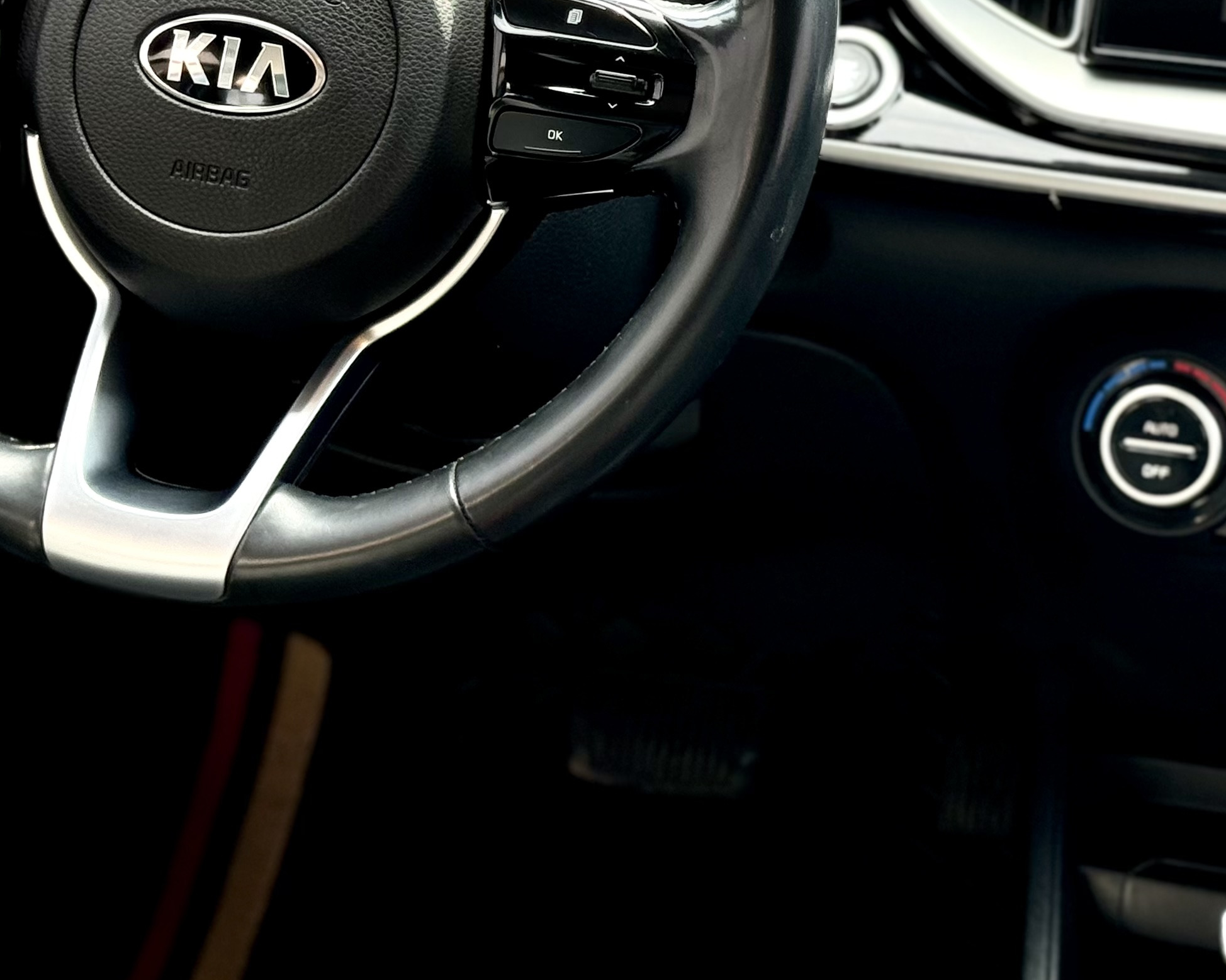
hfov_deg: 19.7
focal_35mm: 97
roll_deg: +0.3
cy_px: 95
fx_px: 3519
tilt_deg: -20.7
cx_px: 835
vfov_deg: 15.7
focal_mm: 6.76
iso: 64
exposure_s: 1/172
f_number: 1.78
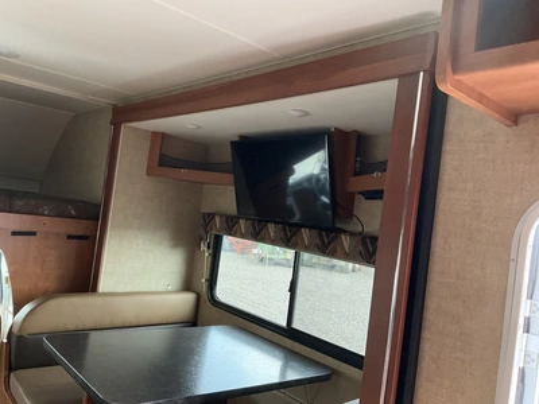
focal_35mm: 29
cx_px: 270
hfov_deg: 61.7
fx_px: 452
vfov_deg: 48.2
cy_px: 202
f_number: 1.8
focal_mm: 3
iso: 125
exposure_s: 1/60
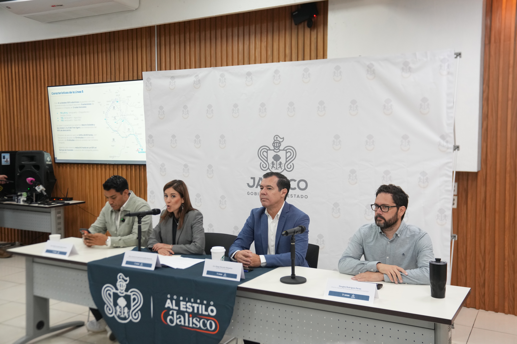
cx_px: 258
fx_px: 517
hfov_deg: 53.1
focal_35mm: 36
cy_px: 172
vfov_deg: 36.9
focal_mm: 36
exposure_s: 1/160
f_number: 3.5
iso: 2000
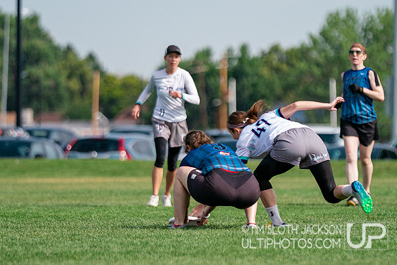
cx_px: 237
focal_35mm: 426
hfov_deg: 4.8
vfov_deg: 3.2
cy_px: 159
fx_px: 4700
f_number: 2.8
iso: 500
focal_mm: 200
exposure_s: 1/8000
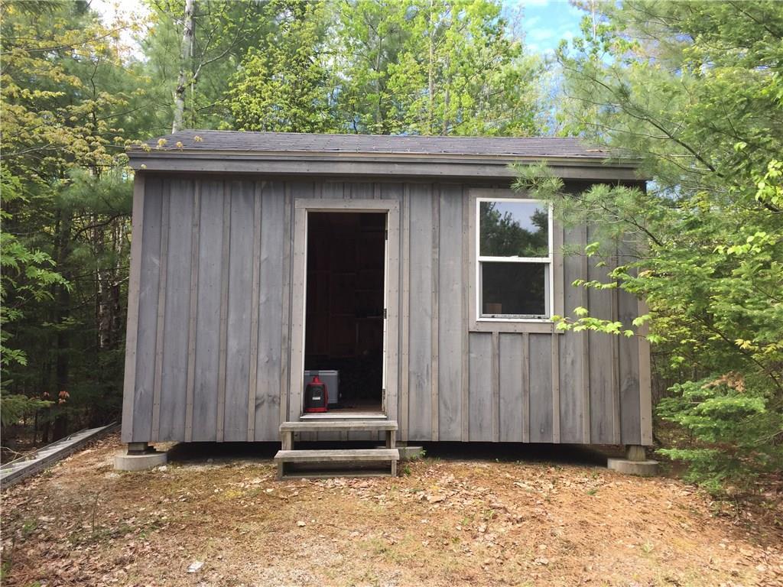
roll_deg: +0.7
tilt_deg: +3.9
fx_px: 656
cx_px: 392
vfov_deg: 48.2
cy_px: 294
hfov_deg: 61.7
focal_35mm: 29
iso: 32
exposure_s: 1/363
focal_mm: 4.15
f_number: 2.2
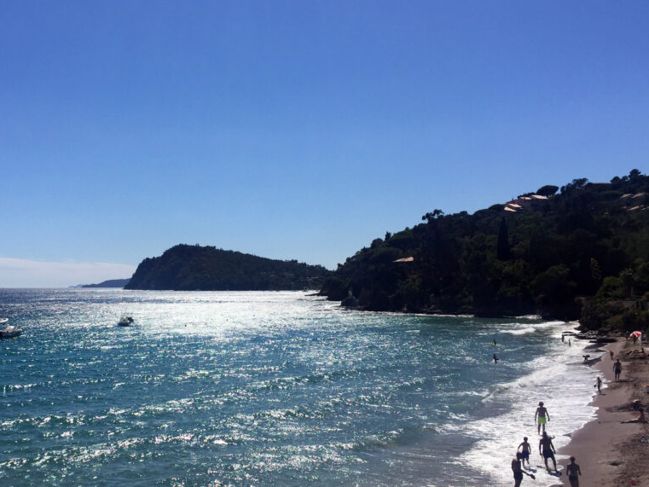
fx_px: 731
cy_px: 303
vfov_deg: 36.6
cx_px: 258
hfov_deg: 47.6
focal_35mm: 39
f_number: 2.2
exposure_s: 1/4950
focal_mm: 4.15
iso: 32
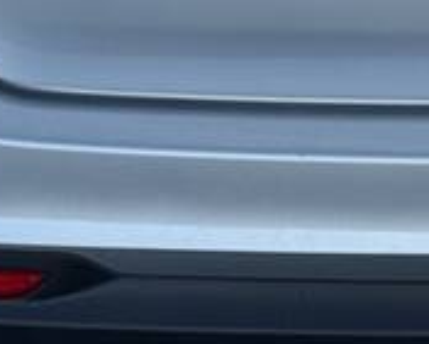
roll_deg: +0.3
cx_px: 763
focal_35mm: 319
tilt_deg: -13.0
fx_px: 4053
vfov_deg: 4.8
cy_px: -212
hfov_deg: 6.0
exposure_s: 1/1681
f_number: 1.78
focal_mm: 6.76
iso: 64
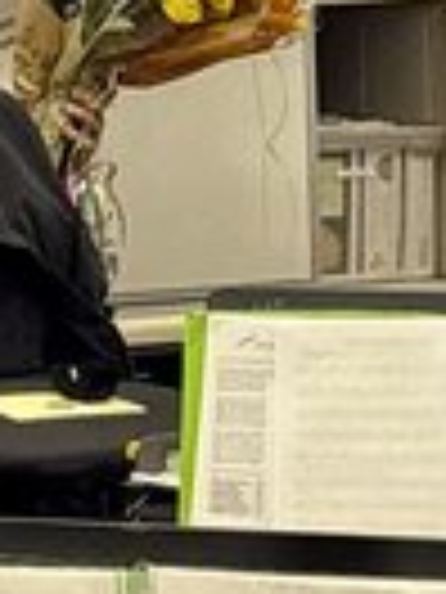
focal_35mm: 181
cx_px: -282
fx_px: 3109
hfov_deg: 8.0
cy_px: 22
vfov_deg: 10.8
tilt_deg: +3.8
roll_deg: +0.0
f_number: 1.6
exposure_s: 1/60
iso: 50
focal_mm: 5.96
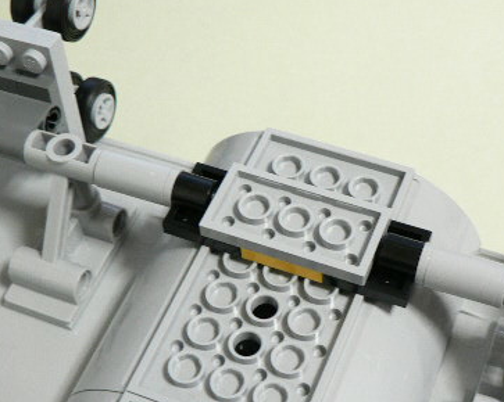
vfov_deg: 24.5
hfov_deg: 30.2
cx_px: 346
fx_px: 924
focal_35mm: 62
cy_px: 238
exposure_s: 1/15
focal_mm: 6
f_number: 2.8
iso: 200
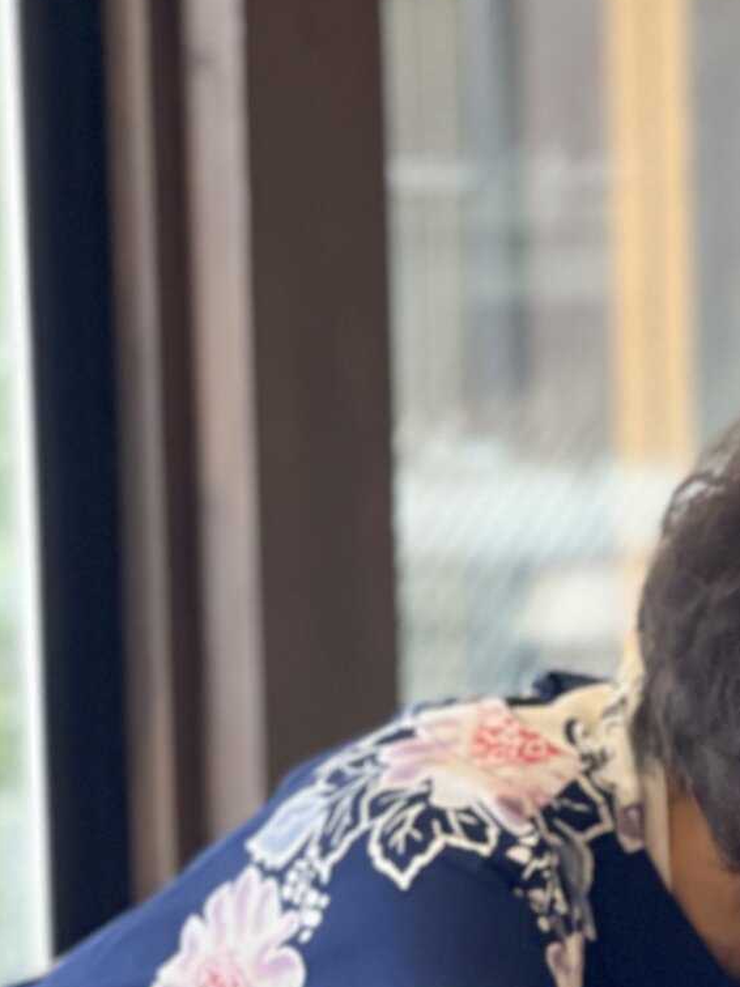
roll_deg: +0.7
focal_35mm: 217
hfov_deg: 6.8
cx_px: 1084
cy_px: 1174
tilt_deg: -7.0
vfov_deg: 9.0
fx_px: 6187
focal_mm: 7.5
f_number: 2.2
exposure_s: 1/120
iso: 100
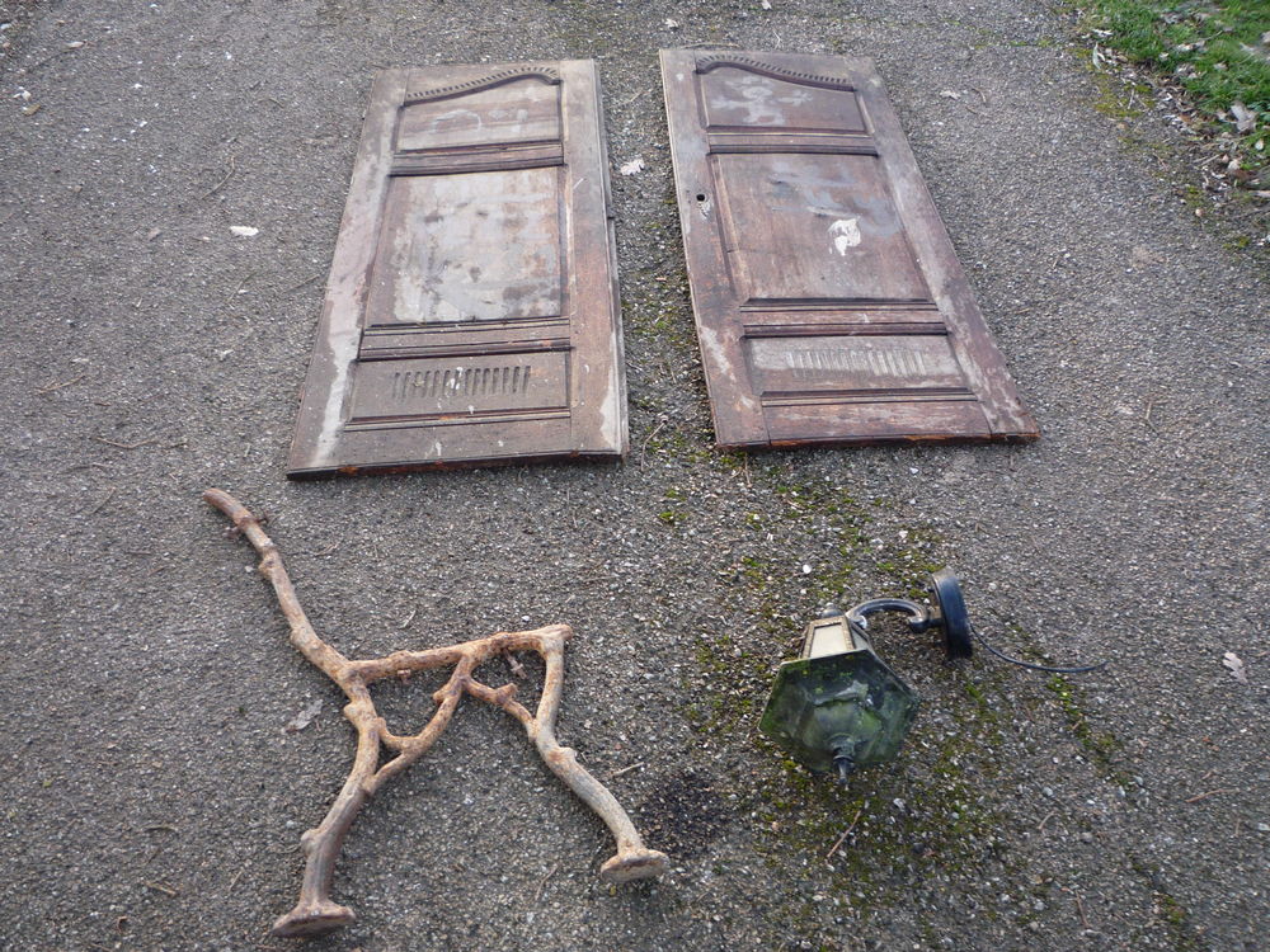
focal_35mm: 30
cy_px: 476
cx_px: 635
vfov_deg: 46.8
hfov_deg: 60.0
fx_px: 1101
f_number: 3.3
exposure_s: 1/30
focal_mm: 5.2
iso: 100
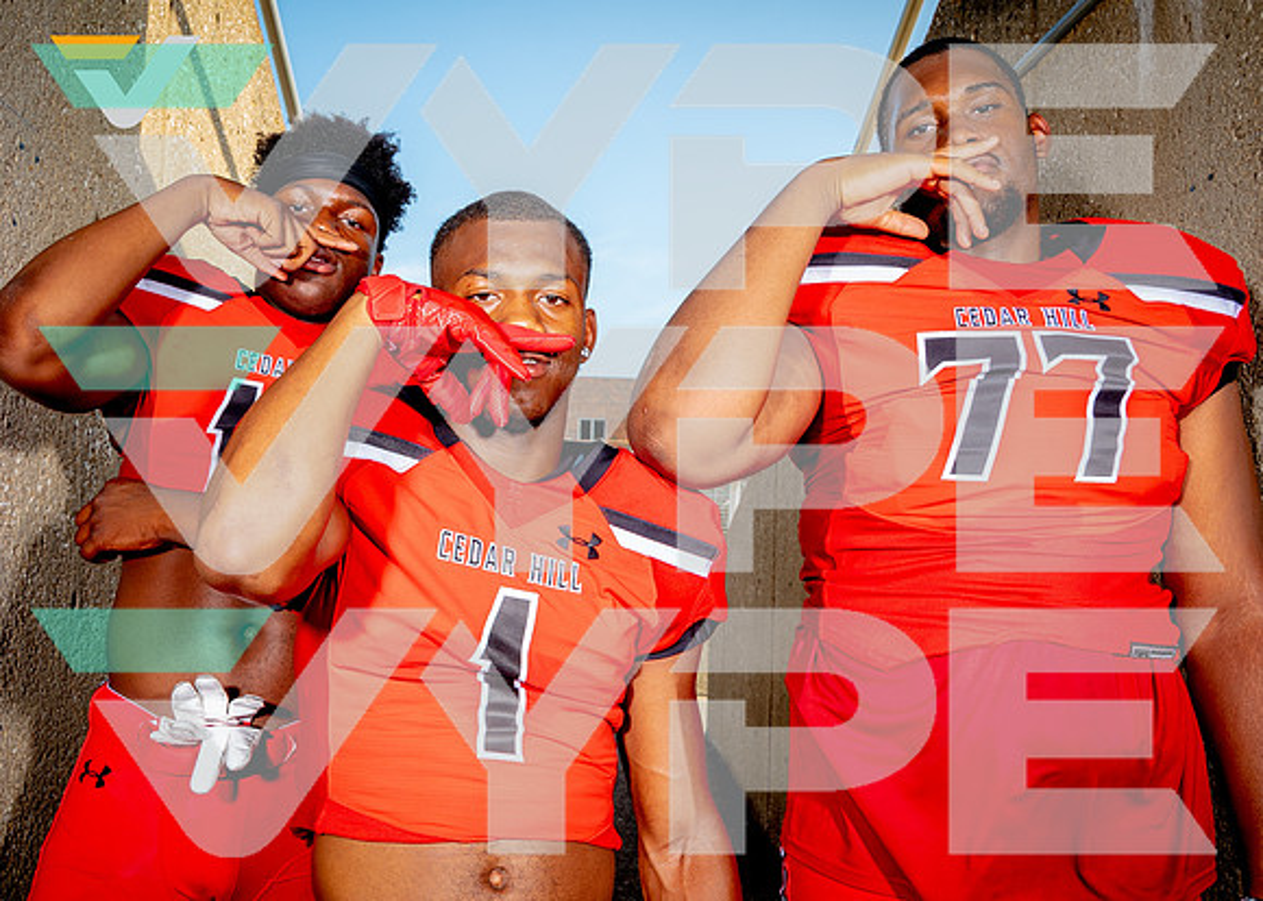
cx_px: 527
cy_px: 466
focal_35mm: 34
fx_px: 1214
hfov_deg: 54.7
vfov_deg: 40.7
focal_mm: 24
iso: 200
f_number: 8
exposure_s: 1/125
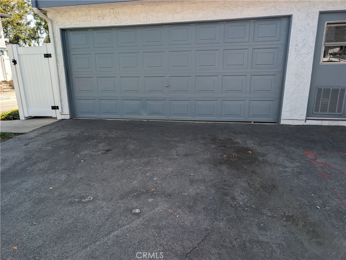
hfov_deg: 71.5
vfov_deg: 56.9
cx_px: 173
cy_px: 130
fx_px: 240
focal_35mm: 24
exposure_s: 1/260
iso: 18
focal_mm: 6.9
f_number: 1.68
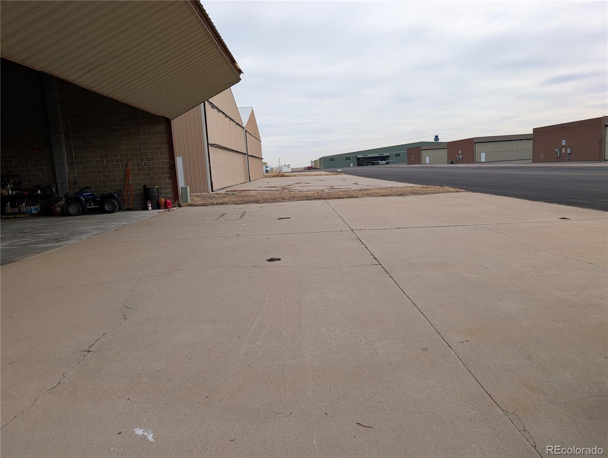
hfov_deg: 71.5
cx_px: 304
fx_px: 422
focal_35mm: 24
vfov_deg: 56.9
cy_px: 229
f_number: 1.68
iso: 21
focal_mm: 6.9
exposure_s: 1/1323
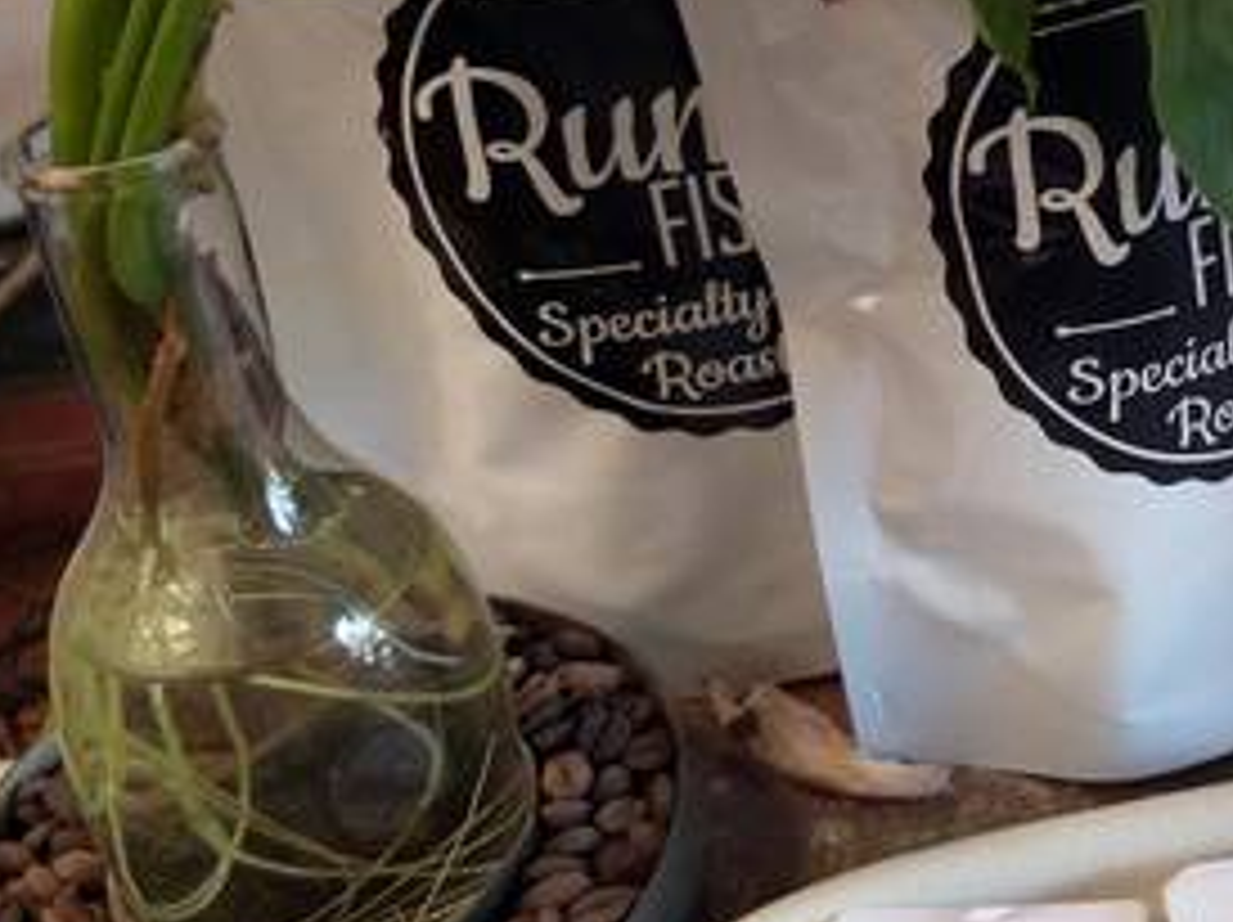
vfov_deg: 25.5
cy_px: 337
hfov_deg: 31.4
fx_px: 2029
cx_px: 1224
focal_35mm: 57
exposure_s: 1/50
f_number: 1.7
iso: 160
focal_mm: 3.93
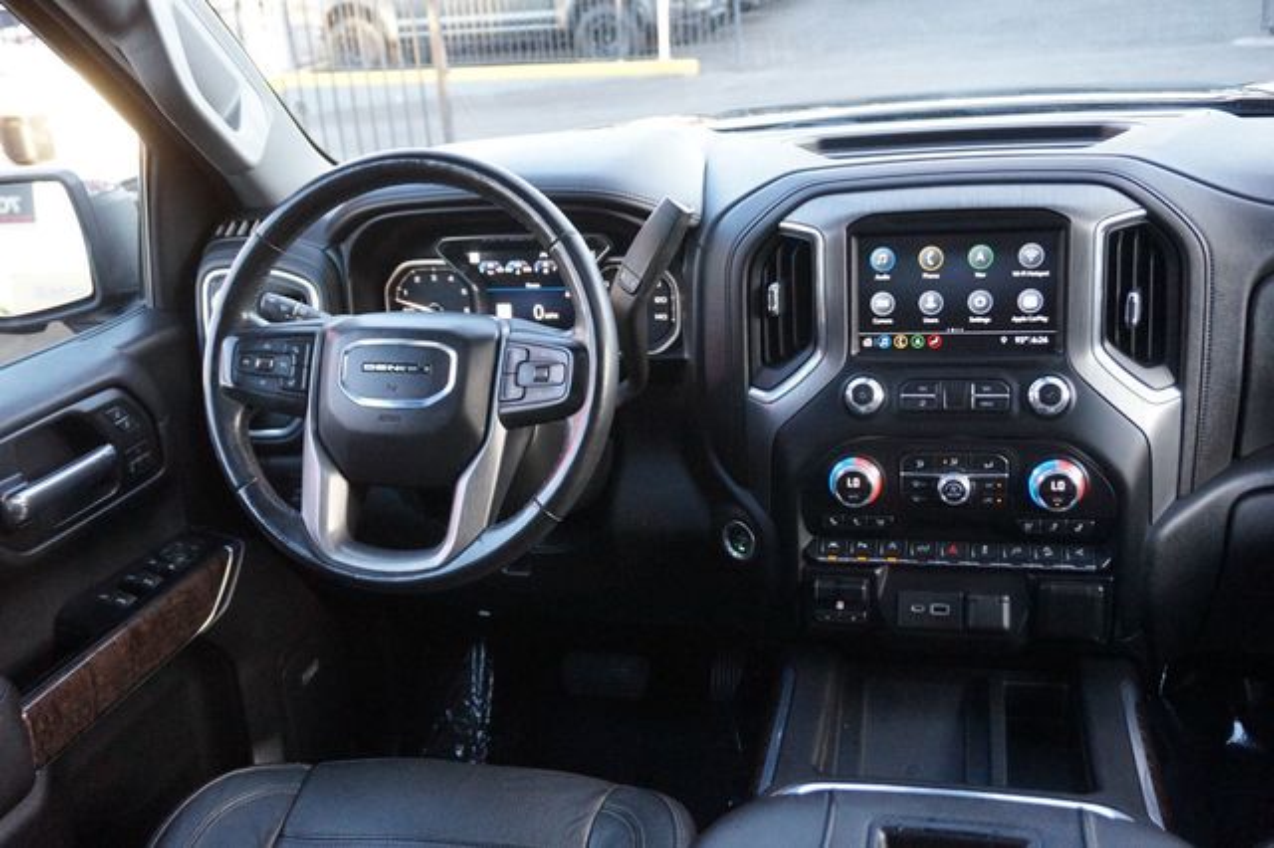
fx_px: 1167
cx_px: 637
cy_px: 424
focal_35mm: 33
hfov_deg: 57.2
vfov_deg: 39.9
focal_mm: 22
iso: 2000
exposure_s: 1/160
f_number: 4
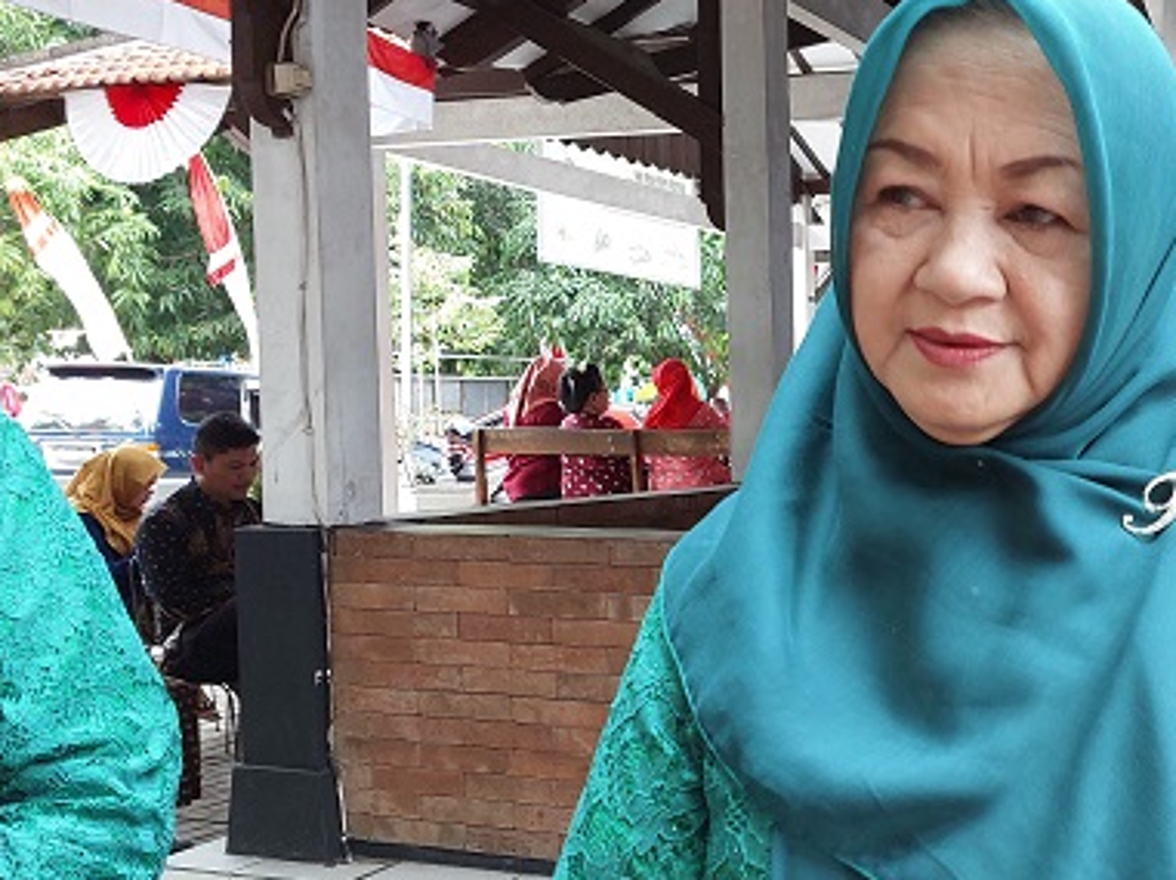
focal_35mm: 44
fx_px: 1493
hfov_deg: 40.1
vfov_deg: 32.7
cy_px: 516
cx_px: 1040
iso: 100
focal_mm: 5.06
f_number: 1.8
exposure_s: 1/100
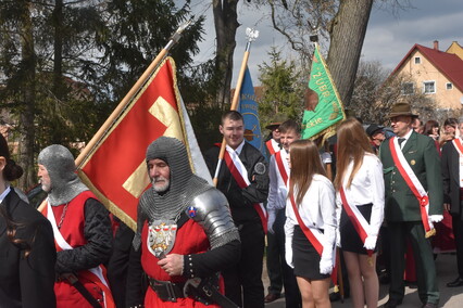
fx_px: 733
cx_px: 232
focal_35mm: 57
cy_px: 154
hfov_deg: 35.1
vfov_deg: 23.8
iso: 1250
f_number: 14
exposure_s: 1/800
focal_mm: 38
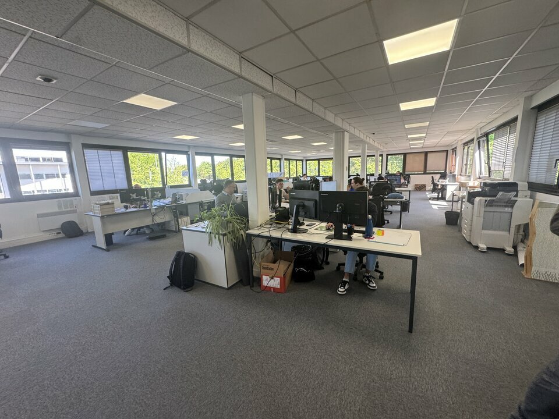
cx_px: 280
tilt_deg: -8.3
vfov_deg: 85.7
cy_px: 210
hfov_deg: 102.1
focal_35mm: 14
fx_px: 226
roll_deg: +2.2
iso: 200
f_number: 2.2
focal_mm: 2.22
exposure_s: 1/100
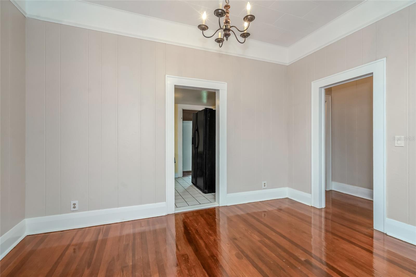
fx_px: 185
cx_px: 208
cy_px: 138
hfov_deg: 96.7
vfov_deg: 73.7
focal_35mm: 16
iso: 500
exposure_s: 1/60
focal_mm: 16
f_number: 6.7
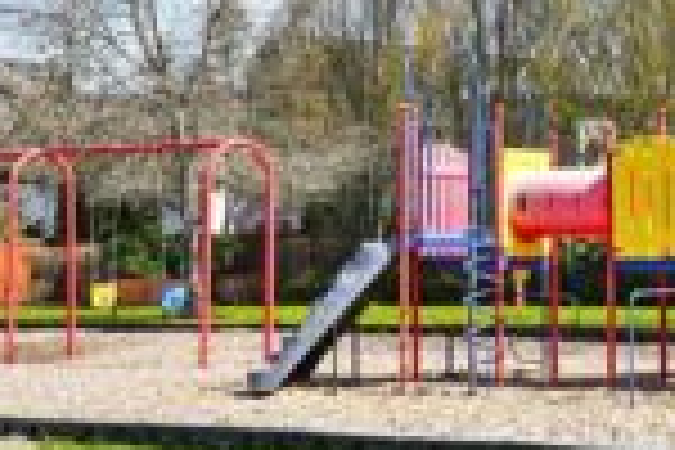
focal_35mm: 112
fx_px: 2100
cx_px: 486
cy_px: 196
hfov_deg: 18.2
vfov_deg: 12.2
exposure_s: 1/250
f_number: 8
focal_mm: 28
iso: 100
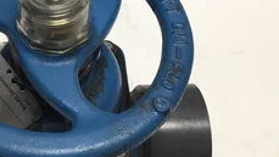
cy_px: 27
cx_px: 73
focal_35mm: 59
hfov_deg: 34.8
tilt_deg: -53.2
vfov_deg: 20.1
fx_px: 437
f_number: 2.4
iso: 25
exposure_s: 1/120
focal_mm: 3.3
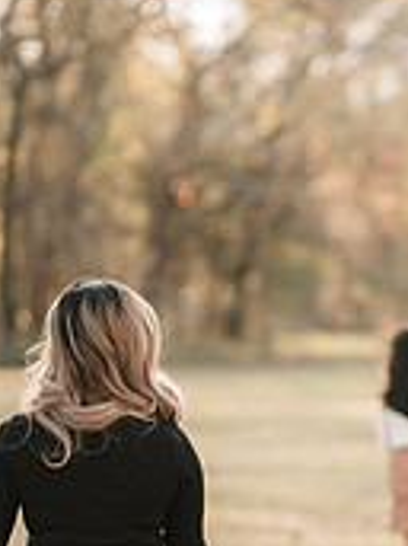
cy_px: 468
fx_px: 4469
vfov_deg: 7.0
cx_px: 338
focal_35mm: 284
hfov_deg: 5.2
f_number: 1.8
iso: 125
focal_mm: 85
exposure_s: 1/500
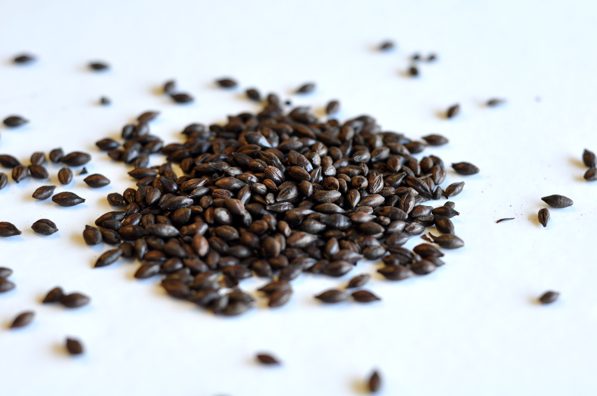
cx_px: 298
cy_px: 198
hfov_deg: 27.0
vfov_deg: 18.1
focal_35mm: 75
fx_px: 1242
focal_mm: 50
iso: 500
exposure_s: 1/80
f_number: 3.5
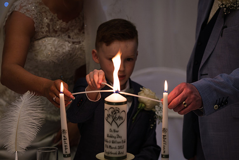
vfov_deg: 9.9
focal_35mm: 139
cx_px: 120
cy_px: 80
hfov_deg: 14.8
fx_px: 923
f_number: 2.2
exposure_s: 1/200
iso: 400
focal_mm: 90
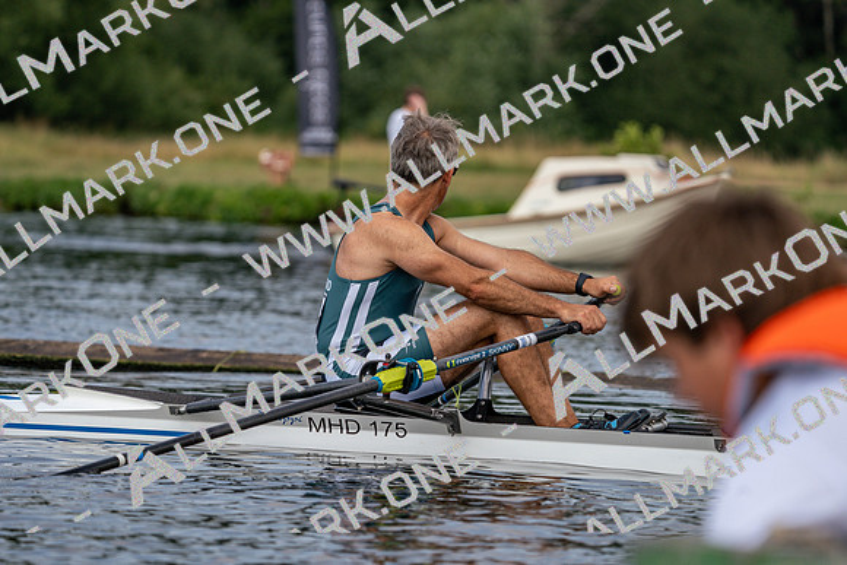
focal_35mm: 280
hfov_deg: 7.4
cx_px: 424
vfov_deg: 4.9
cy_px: 282
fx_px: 6589
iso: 320
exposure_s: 1/1600
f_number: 5.6
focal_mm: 280
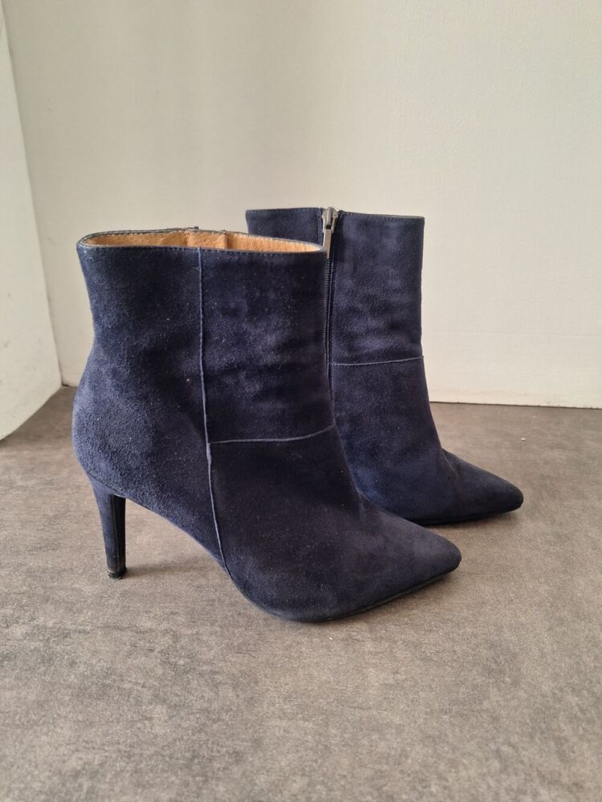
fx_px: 533
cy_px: 401
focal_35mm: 23
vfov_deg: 73.9
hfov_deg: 58.9
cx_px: 301
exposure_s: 1/50
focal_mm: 5.54
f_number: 1.8
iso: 200
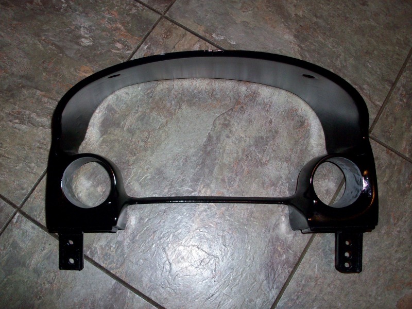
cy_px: 154
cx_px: 206
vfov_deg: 41.8
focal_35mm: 34
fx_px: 405
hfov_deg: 54.0
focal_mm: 5.7
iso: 160
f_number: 2.8
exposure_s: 1/60
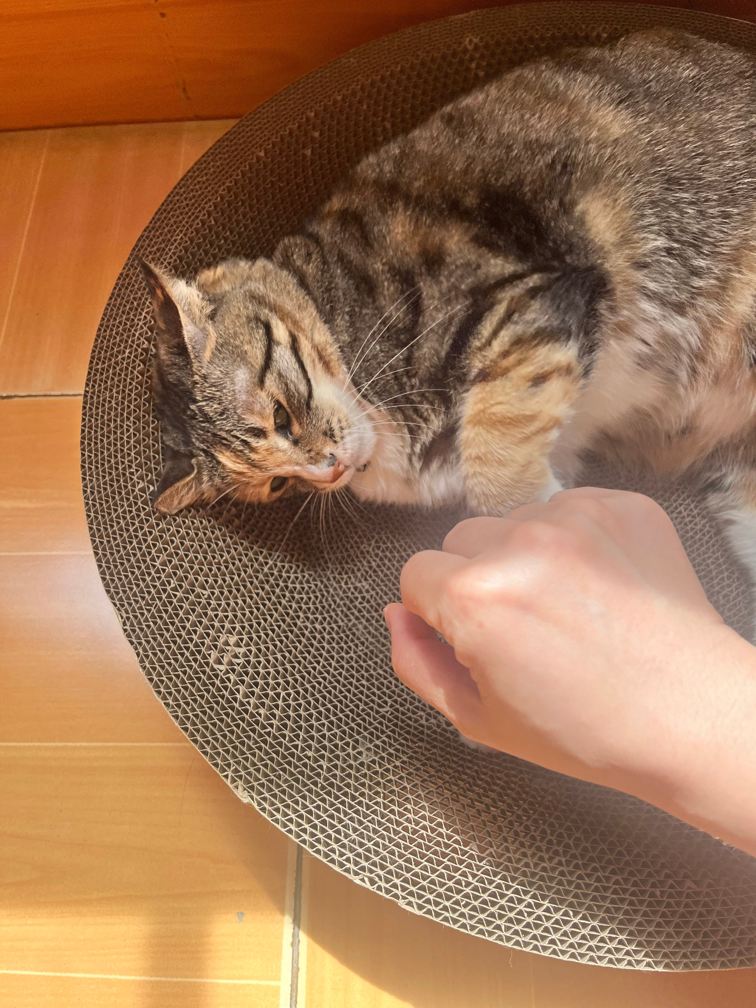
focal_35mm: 26
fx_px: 757
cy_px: 504
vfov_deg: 67.3
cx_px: 378
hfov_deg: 53.1
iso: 64
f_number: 1.6
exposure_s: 1/122
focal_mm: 5.1
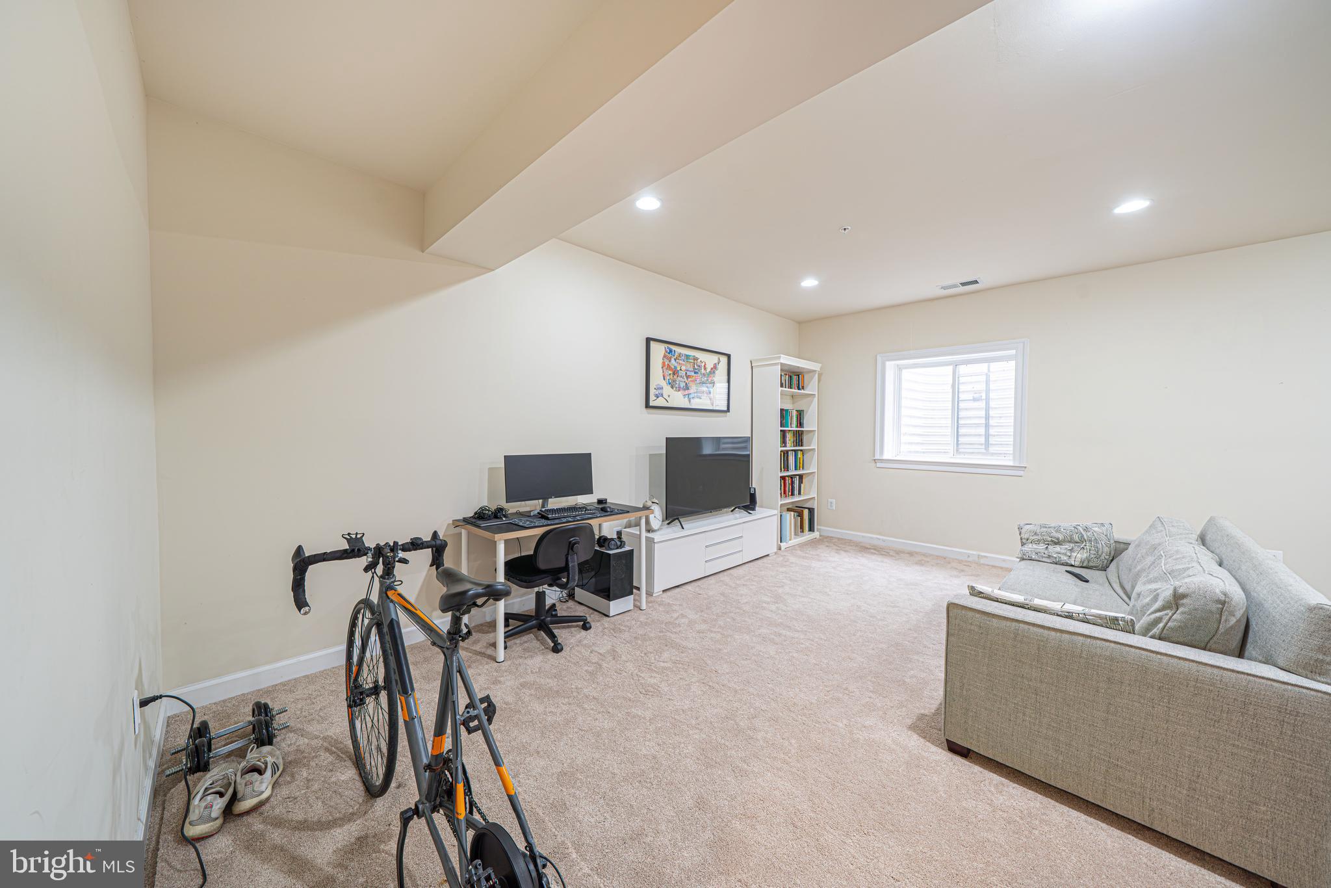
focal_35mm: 12
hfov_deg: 112.6
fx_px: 444
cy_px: 444
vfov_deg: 90.0
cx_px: 666
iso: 100
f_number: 7.1
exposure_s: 1/2.5
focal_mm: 12
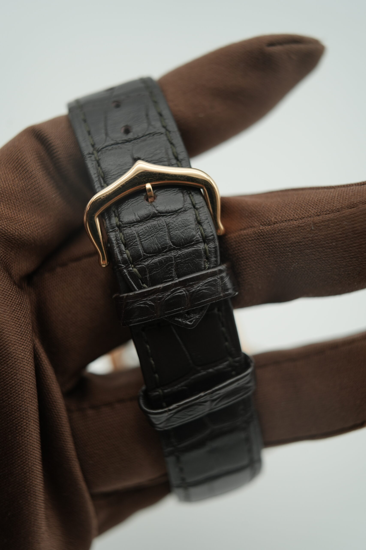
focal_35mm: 35
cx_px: 183
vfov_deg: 54.4
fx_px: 534
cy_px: 275
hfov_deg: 37.9
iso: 400
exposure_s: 1/250
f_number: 5
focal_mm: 35
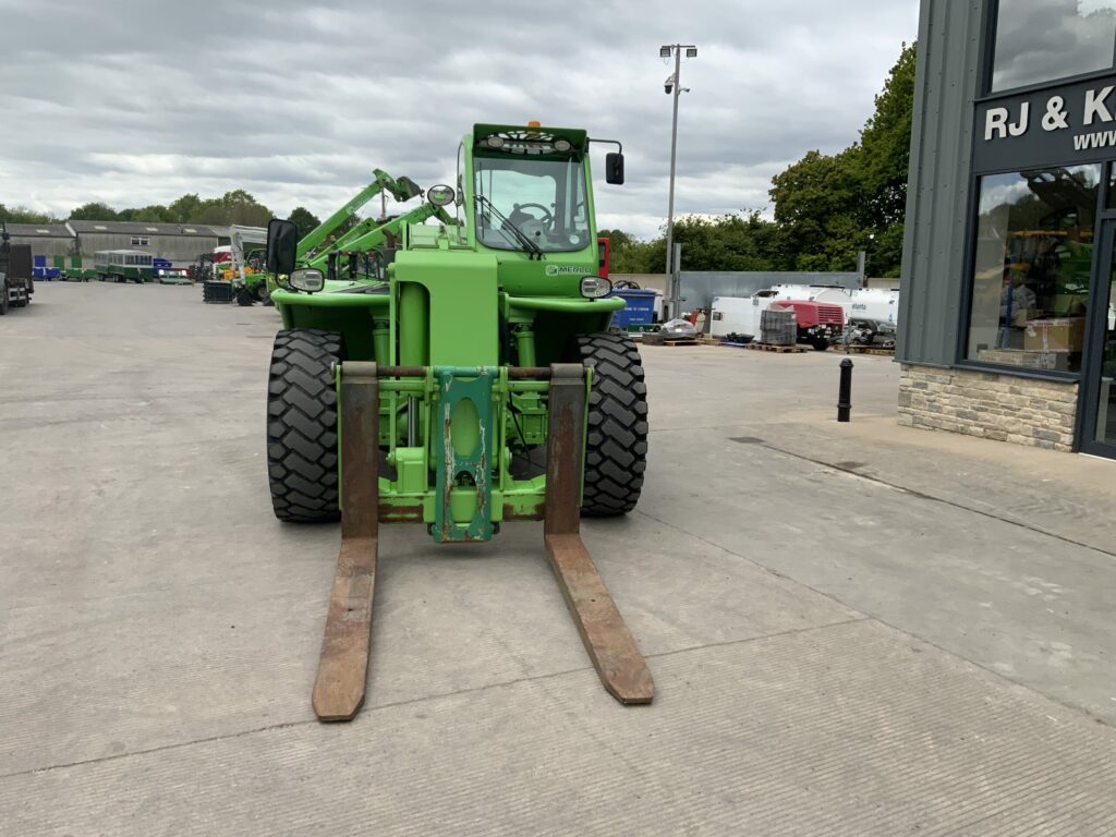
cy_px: 418
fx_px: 935
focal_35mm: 29
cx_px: 558
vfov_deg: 48.2
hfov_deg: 61.7
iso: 16
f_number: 1.8
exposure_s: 1/1534
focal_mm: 3
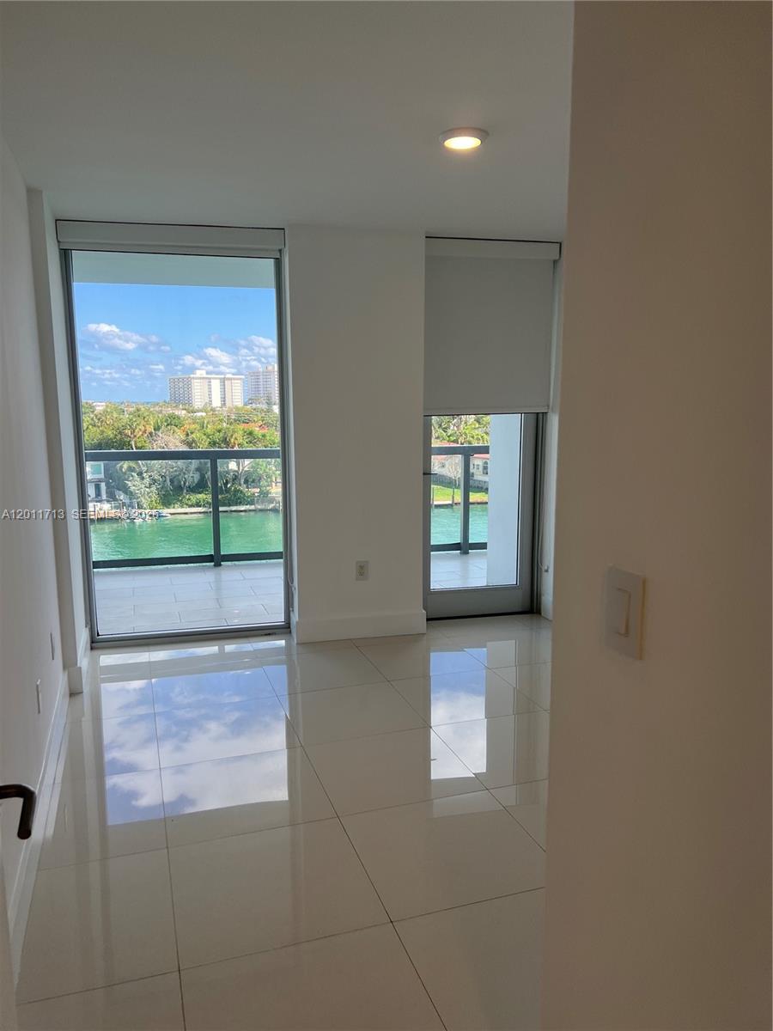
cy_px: 516
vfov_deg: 67.3
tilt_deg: -7.5
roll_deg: +0.6
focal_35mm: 26
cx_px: 386
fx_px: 774
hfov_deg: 53.1
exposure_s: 1/450
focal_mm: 5.7
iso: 50
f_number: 1.5
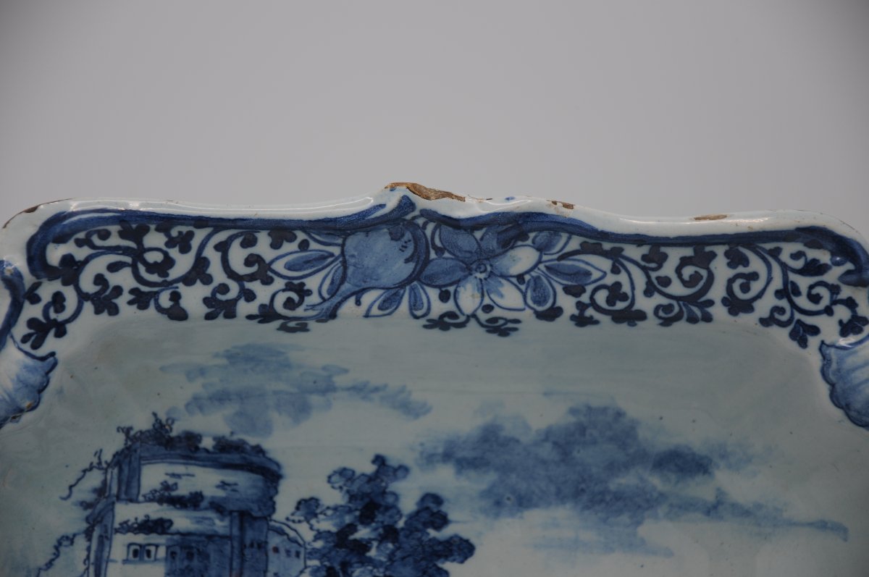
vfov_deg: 8.7
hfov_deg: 13.1
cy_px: 288
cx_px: 434
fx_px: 3797
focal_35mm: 158
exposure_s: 1/125
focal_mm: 105
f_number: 5.6
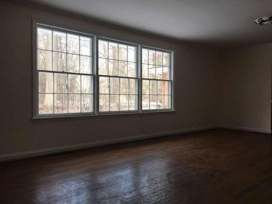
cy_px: 102
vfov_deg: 48.2
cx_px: 136
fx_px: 228
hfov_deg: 61.7
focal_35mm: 29
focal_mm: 4.15
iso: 32
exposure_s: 1/120
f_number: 2.2
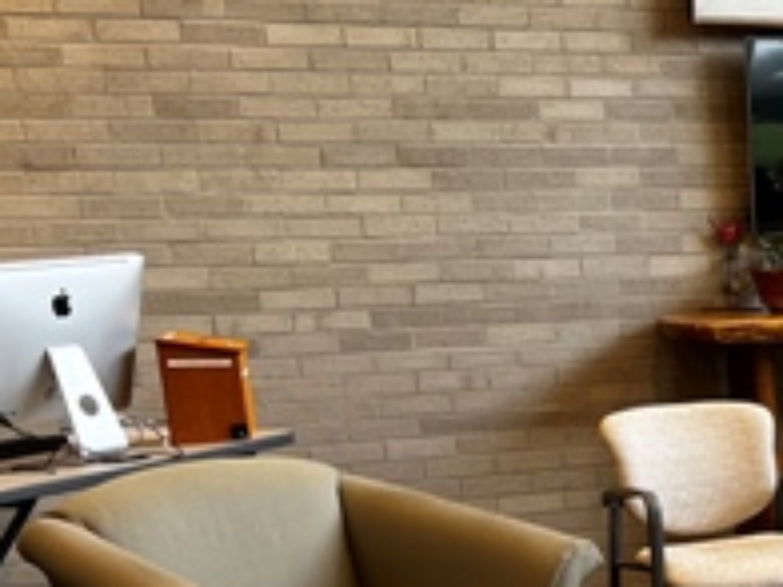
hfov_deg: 20.3
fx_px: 1923
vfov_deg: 17.0
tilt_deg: -11.3
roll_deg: +1.1
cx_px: 1119
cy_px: 571
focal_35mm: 85
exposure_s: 1/120
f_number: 1.5
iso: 100
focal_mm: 5.7
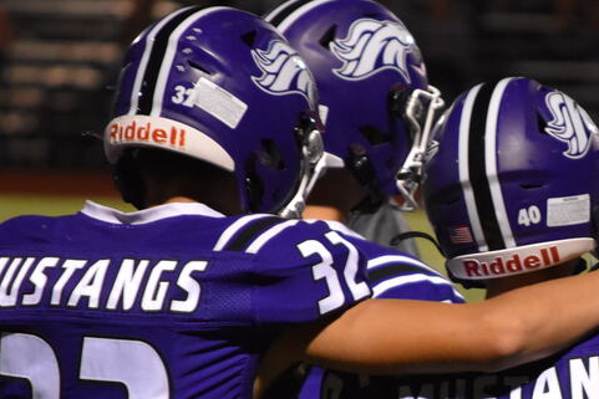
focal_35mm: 624
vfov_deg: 2.2
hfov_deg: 3.3
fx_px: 10385
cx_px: 435
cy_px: 316
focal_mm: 200
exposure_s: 1/160
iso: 3200
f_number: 5.6
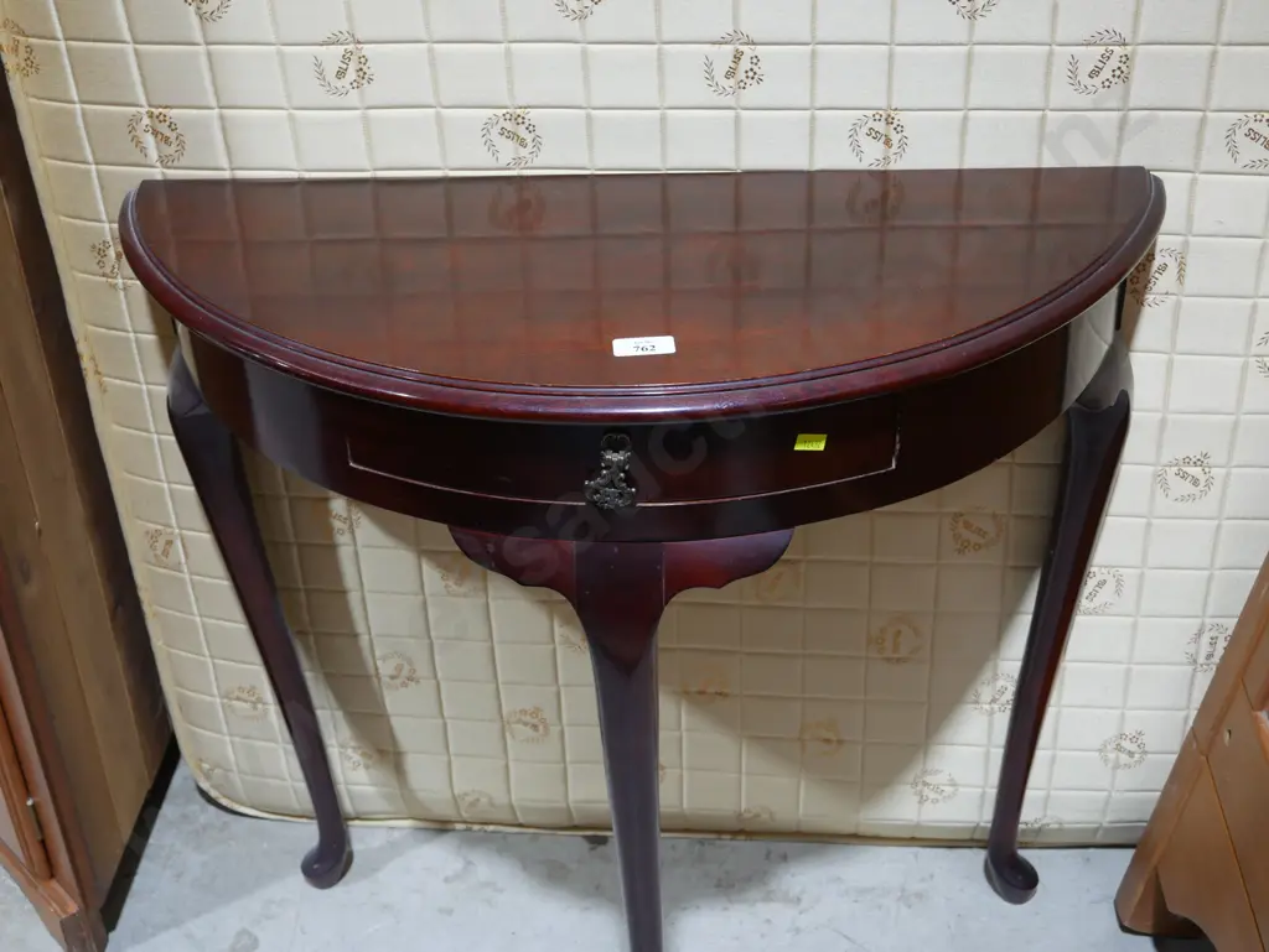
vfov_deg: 31.5
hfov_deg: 41.2
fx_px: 1687
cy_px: 476
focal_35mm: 46
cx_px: 634
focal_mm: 23
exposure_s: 1/60
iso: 800
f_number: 5.1
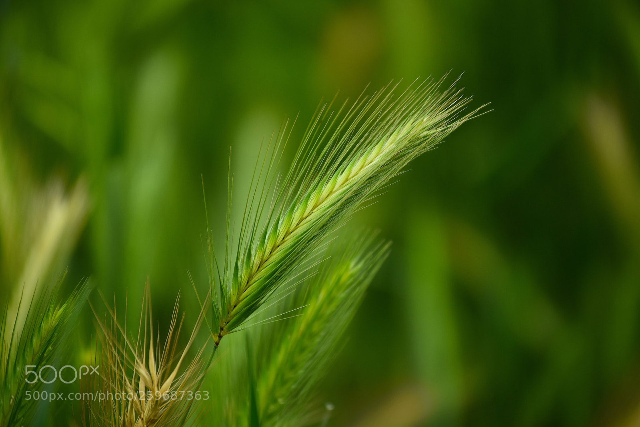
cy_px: 214
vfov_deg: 6.9
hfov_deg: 10.3
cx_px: 320
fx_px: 3557
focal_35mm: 200
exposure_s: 1/500
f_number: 4
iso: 100
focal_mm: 200
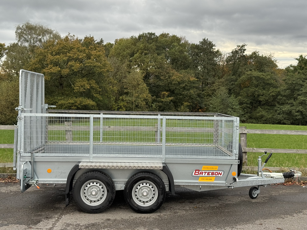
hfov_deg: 39.7
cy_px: 115
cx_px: 154
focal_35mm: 48
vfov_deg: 30.3
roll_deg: +1.1
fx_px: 426
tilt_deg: -3.1
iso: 64
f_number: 1.78
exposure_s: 1/535
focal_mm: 6.76
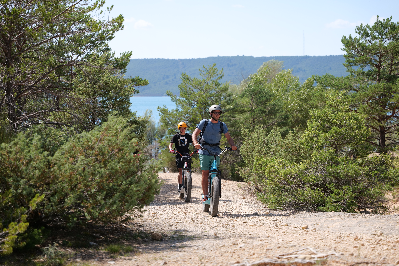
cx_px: 200
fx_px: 776
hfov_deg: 28.8
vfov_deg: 19.5
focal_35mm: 70
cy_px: 133
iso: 320
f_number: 2.8
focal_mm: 70
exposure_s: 1/400
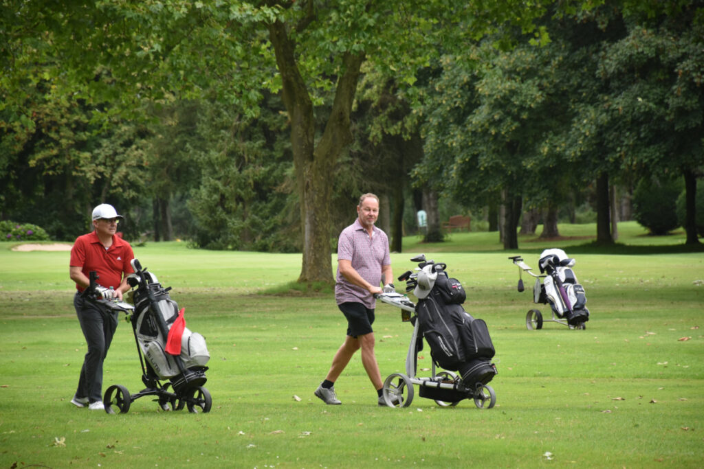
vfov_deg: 6.5
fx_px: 4107
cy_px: 234
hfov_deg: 9.8
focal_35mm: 210
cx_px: 352
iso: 400
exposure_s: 1/400
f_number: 5.6
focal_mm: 140
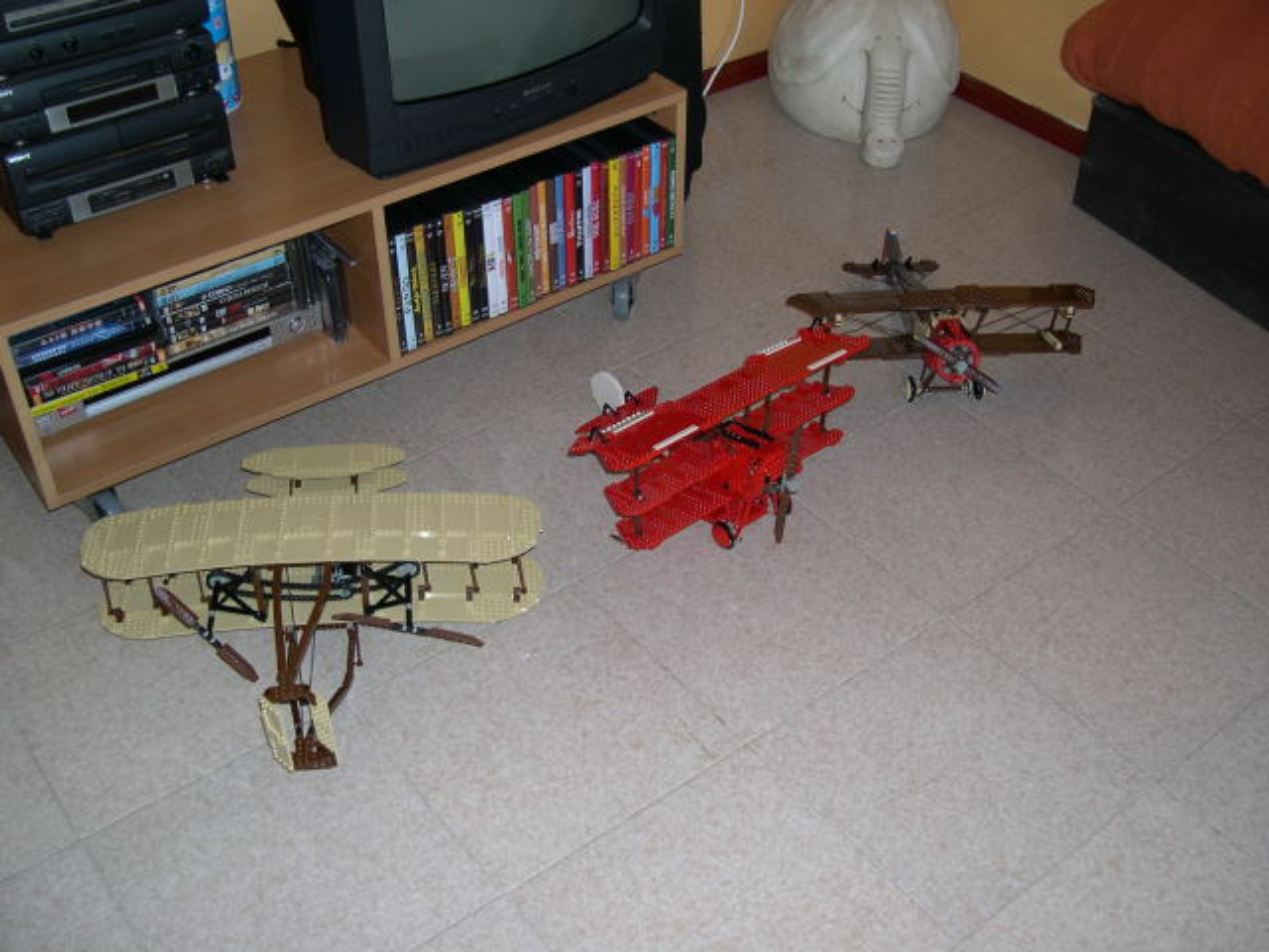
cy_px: 476
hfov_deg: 49.0
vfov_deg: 37.7
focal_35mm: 38
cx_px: 634
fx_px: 1393
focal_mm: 8
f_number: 2.8
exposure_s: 1/60
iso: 100
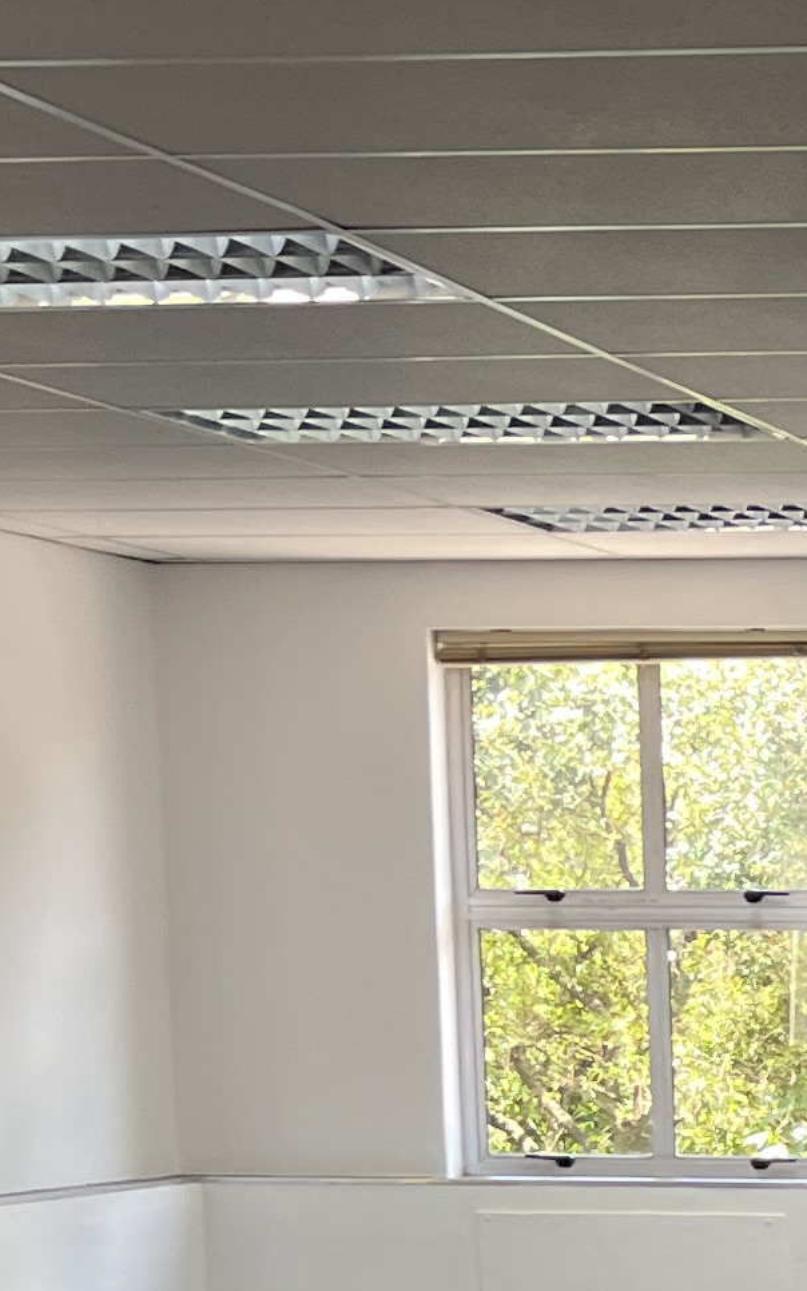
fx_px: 4046
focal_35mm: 115
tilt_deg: -9.7
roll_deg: -0.4
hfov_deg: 10.6
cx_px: 1516
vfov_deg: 17.3
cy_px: 1545
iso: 64
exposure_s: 1/121
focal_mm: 5.1
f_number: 1.6
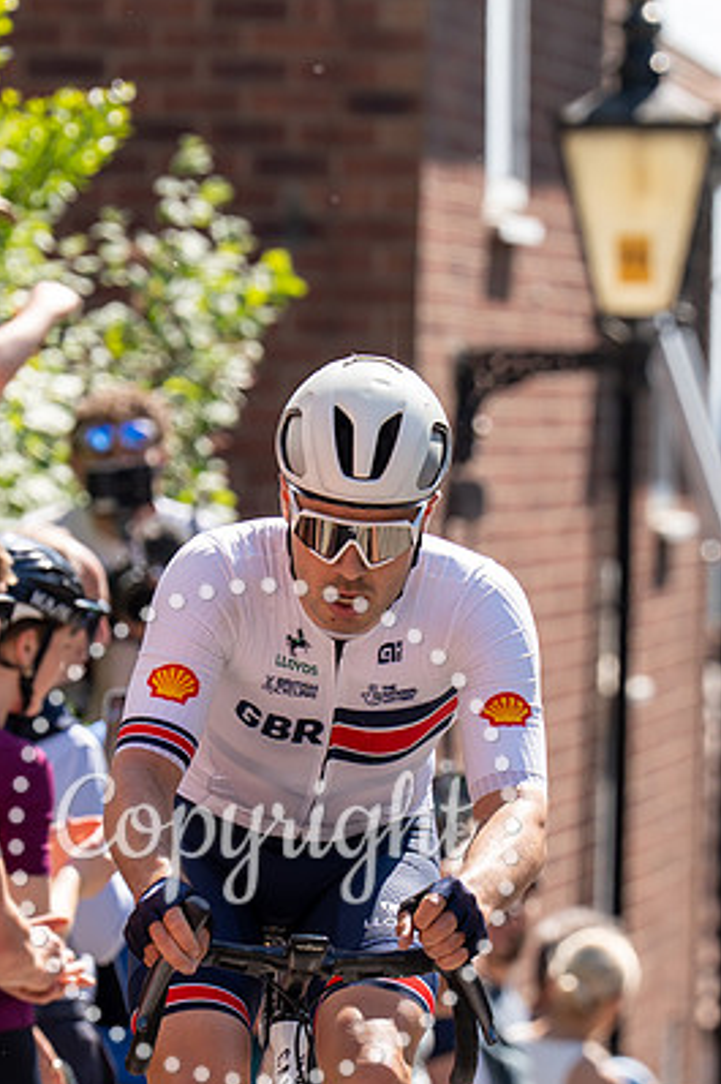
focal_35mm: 454
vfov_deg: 4.5
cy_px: 851
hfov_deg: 3.0
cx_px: 359
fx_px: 13650
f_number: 3.5
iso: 125
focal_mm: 165
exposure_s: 1/1000
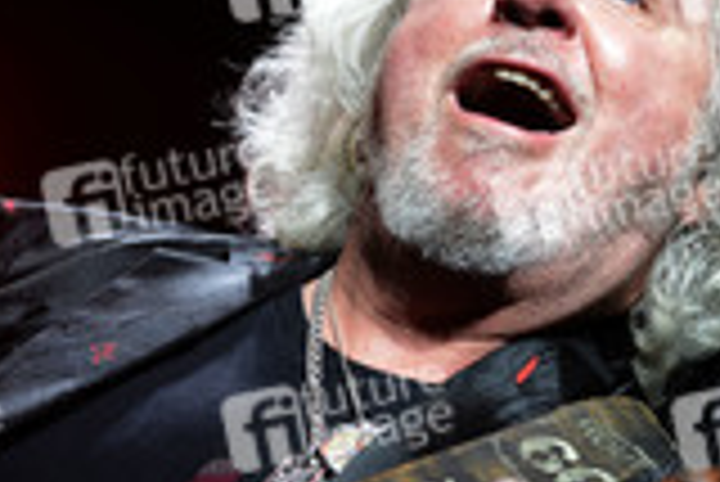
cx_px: 668
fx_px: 6526
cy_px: 306
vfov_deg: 4.2
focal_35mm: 326
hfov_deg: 6.3
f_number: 2.8
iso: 800
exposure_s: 1/200
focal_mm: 116
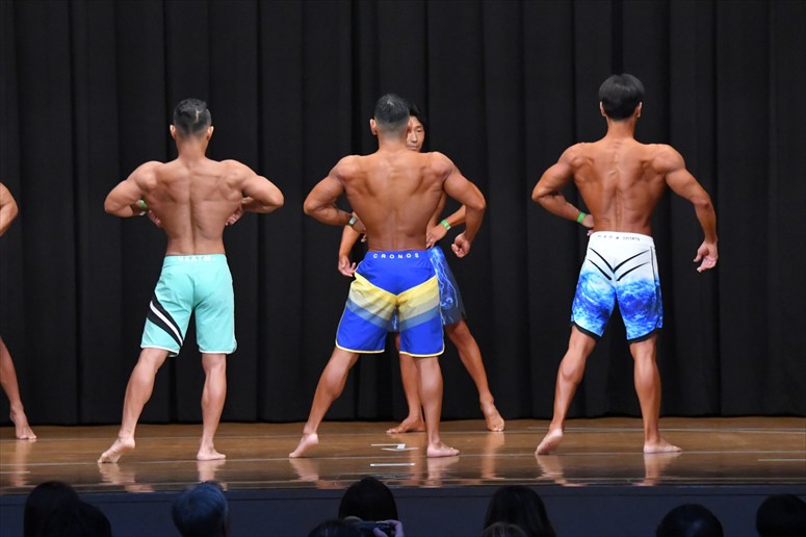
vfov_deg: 7.5
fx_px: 4095
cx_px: 403
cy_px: 268
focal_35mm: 183
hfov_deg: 11.2
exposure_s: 1/400
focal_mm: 122
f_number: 5.6
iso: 8000
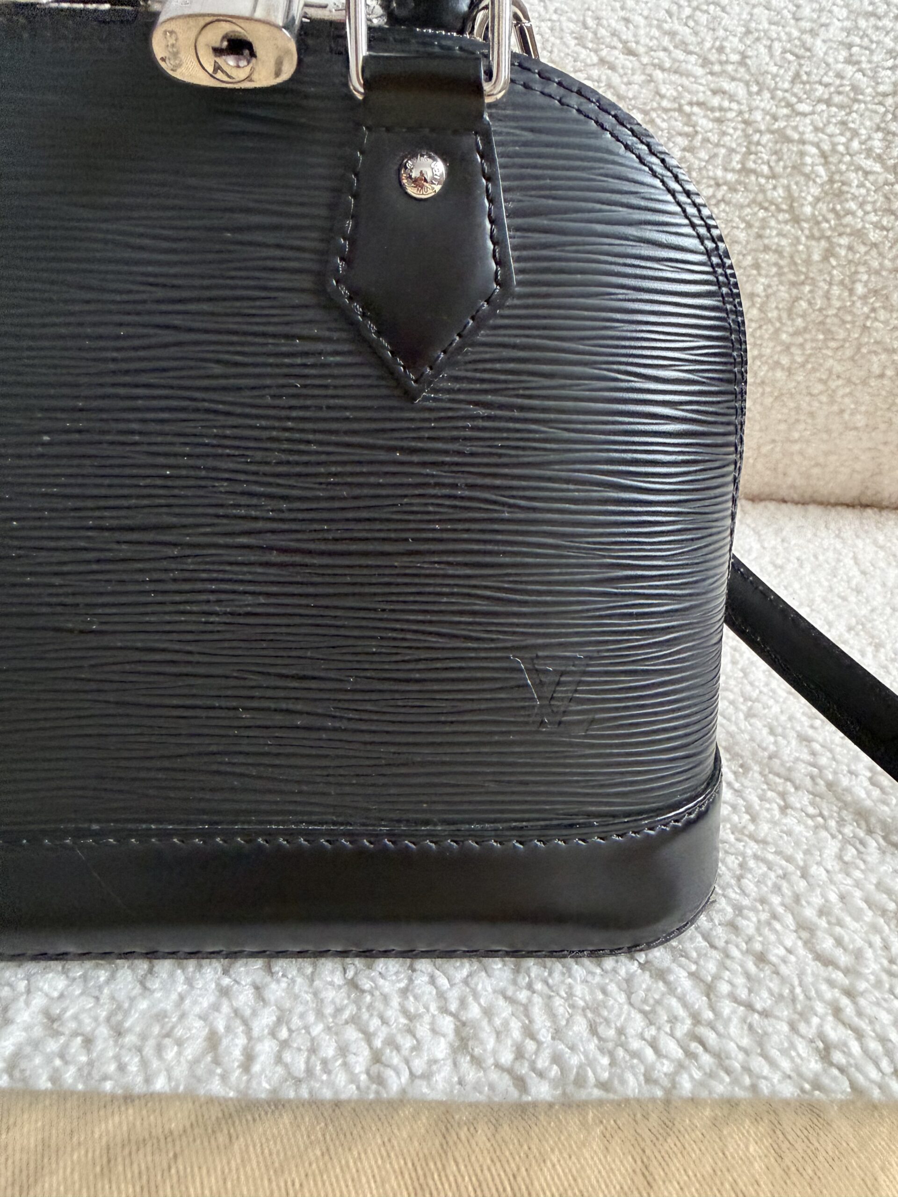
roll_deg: -2.2
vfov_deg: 71.6
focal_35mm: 24
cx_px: 449
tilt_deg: -24.0
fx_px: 830
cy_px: 598
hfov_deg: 56.8
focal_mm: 2.22
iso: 500
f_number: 2.2
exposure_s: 1/60
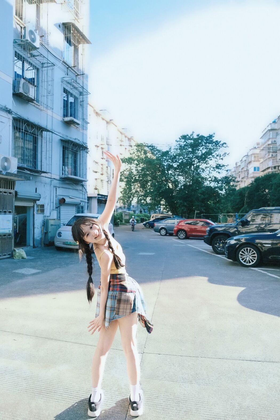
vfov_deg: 69.4
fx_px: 303
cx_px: 140
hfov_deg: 49.6
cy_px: 210
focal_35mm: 26
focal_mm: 17
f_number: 2.8
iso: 400
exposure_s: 1/500
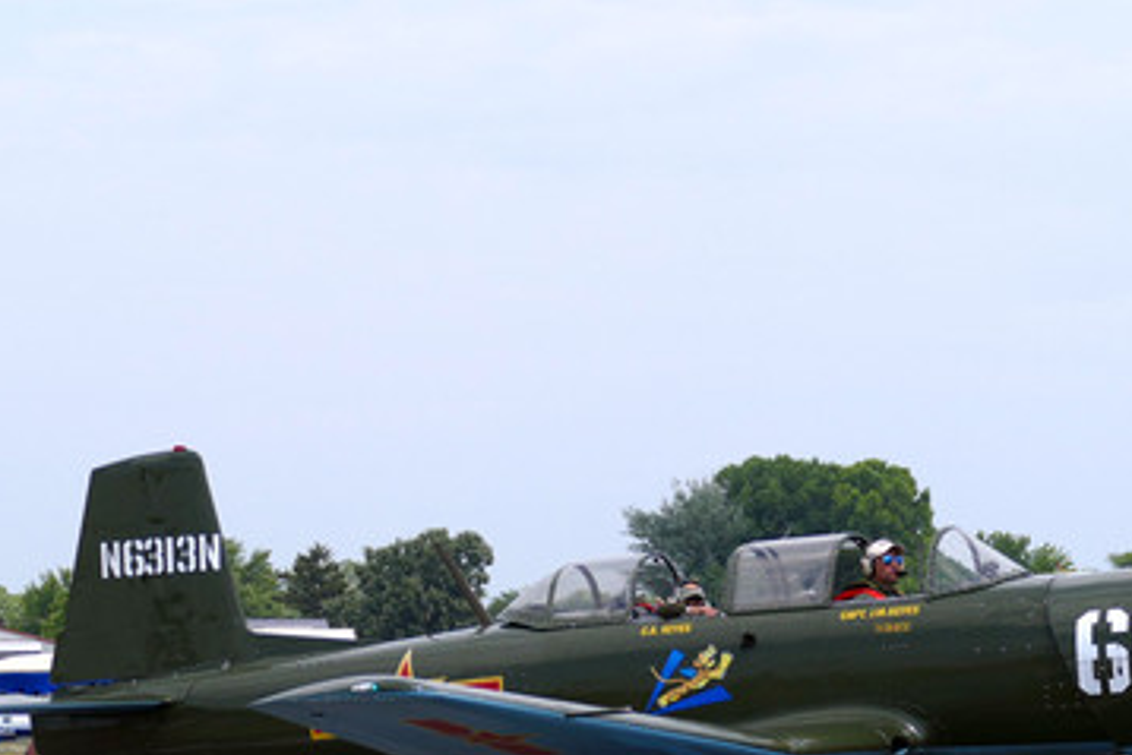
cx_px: 677
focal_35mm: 266
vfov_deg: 5.2
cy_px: 570
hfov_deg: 7.7
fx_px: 8367
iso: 125
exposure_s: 1/1600
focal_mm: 54.2
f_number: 3.9
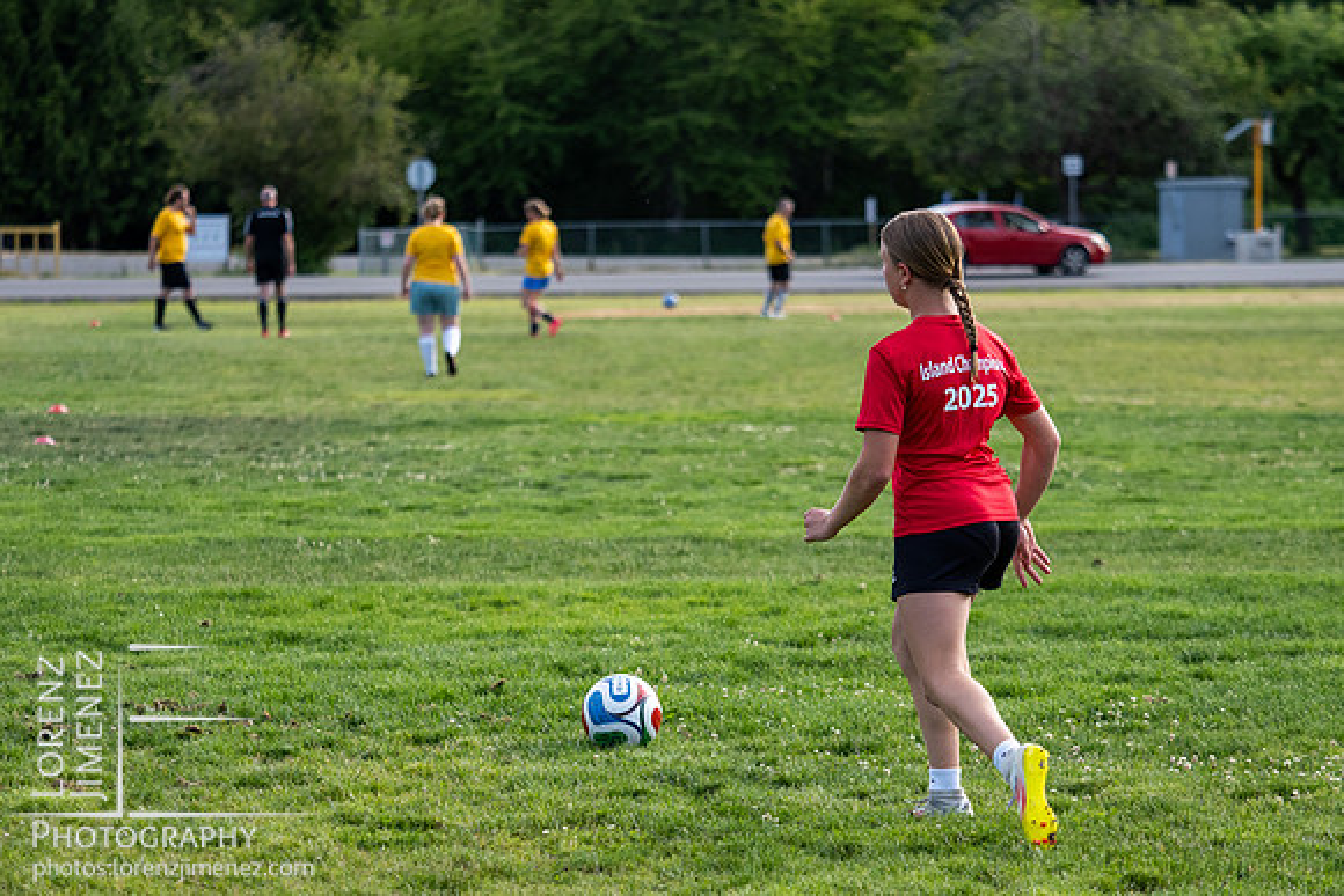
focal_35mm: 168
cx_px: 678
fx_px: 6285
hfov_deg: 12.2
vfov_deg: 8.2
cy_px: 493
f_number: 2.8
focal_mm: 79
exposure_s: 1/1250
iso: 320
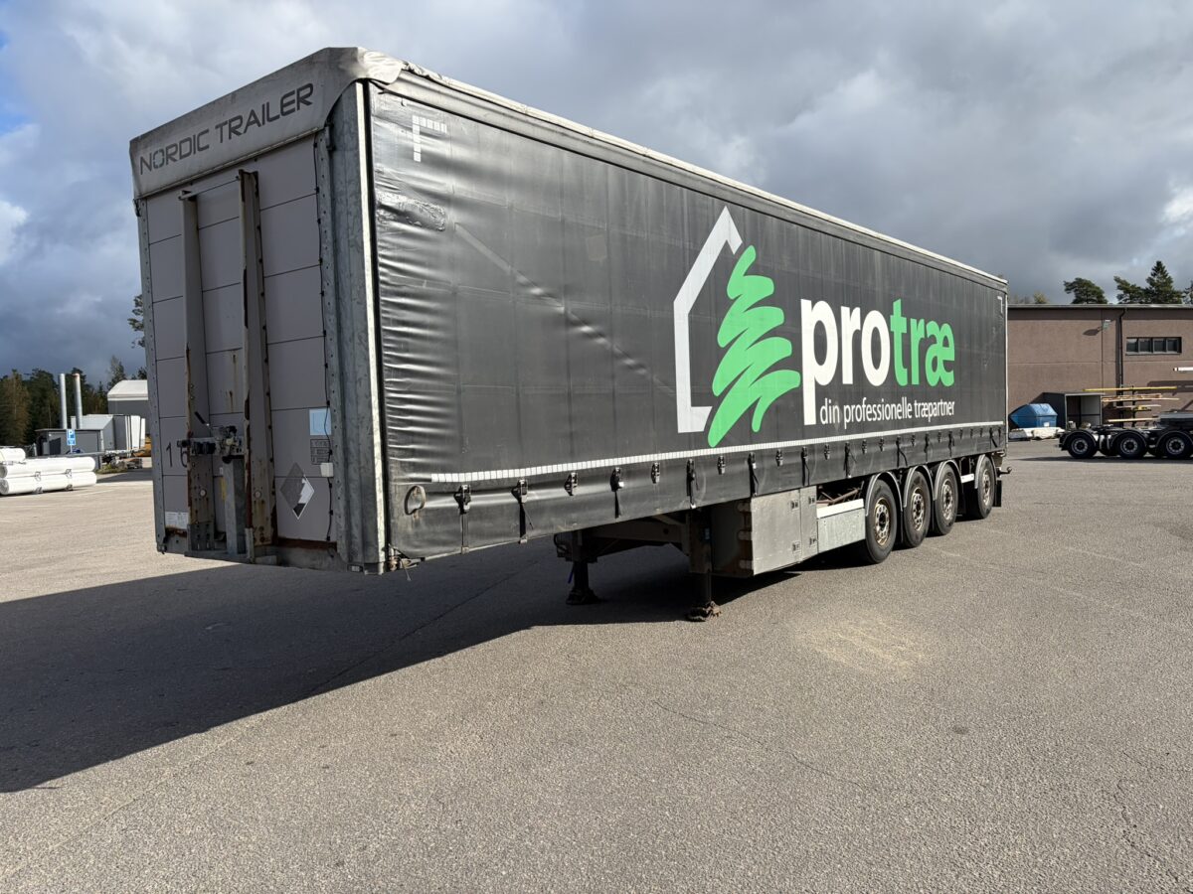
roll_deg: +2.2
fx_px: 896
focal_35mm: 26
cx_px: 596
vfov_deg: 53.1
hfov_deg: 67.3
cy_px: 447
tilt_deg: +0.4
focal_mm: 5.96
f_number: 1.6
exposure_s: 1/4329
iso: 64
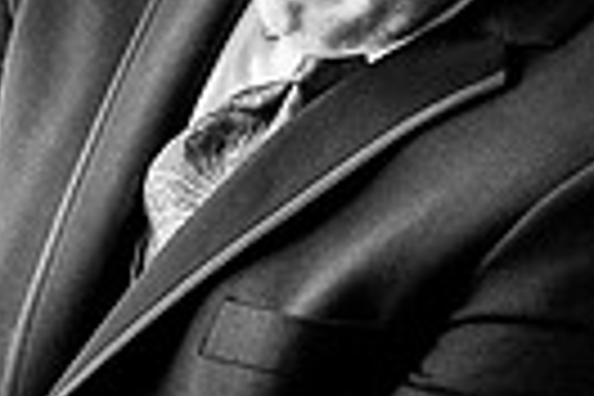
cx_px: -50
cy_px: 72
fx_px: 7622
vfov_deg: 3.0
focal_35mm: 462
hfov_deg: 4.5
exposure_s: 1/640
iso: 2000
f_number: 4.5
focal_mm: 105
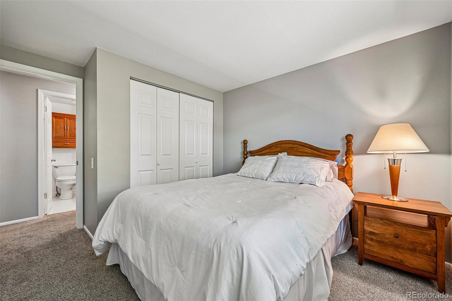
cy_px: 150
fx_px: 176
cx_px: 226
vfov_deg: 81.2
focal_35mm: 14
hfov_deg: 104.3
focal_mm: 14
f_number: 10
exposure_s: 1/5
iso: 400
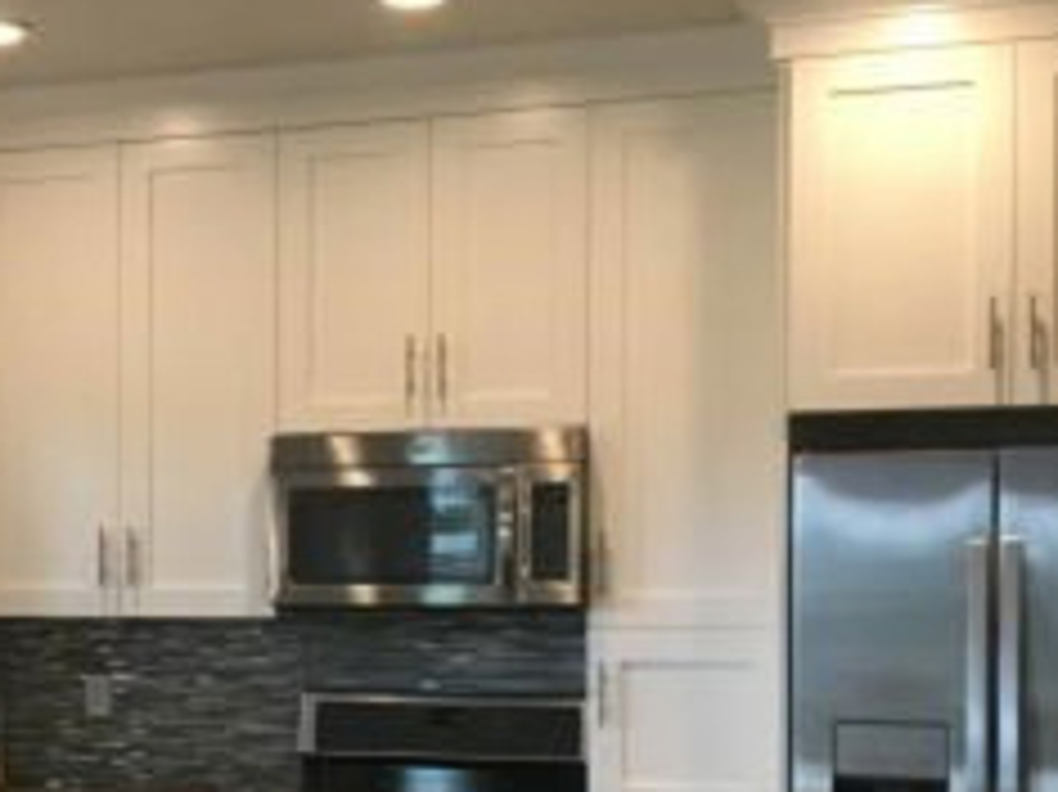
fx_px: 2413
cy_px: 621
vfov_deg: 18.5
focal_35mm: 79
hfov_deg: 23.8
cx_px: 45
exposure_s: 1/30
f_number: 2.2
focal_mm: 4.15
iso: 40
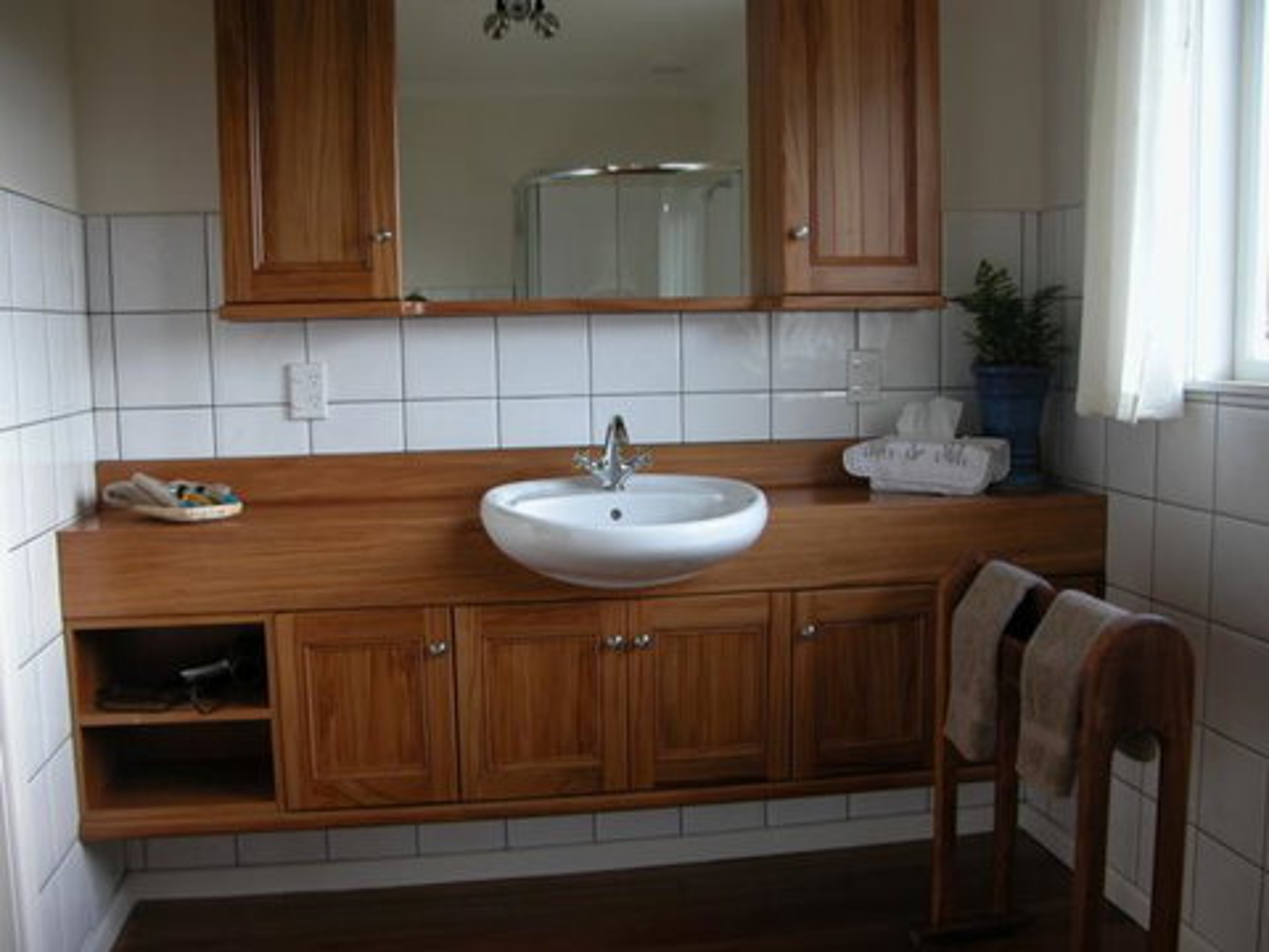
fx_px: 1283
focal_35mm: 35
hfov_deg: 52.6
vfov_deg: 40.7
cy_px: 476
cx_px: 634
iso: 100
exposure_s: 1/61.5
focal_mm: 8.9
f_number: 2.8
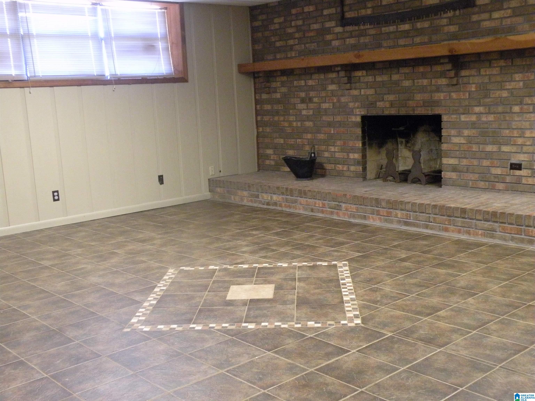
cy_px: 200
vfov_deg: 34.3
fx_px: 649
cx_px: 268
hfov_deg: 44.8
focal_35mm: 42
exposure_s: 1/18.8
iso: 400
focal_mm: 7.4
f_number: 3.2
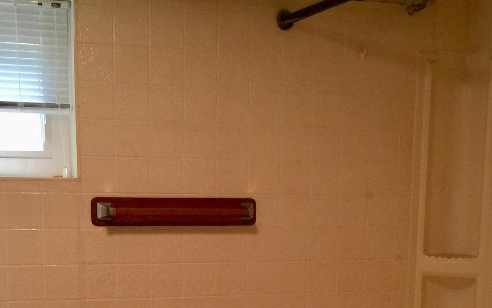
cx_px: 216
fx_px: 845
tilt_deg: -9.3
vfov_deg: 19.7
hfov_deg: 32.4
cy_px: 347
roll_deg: -0.8
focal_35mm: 63
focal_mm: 4.15
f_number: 2.2
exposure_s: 1/15
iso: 80
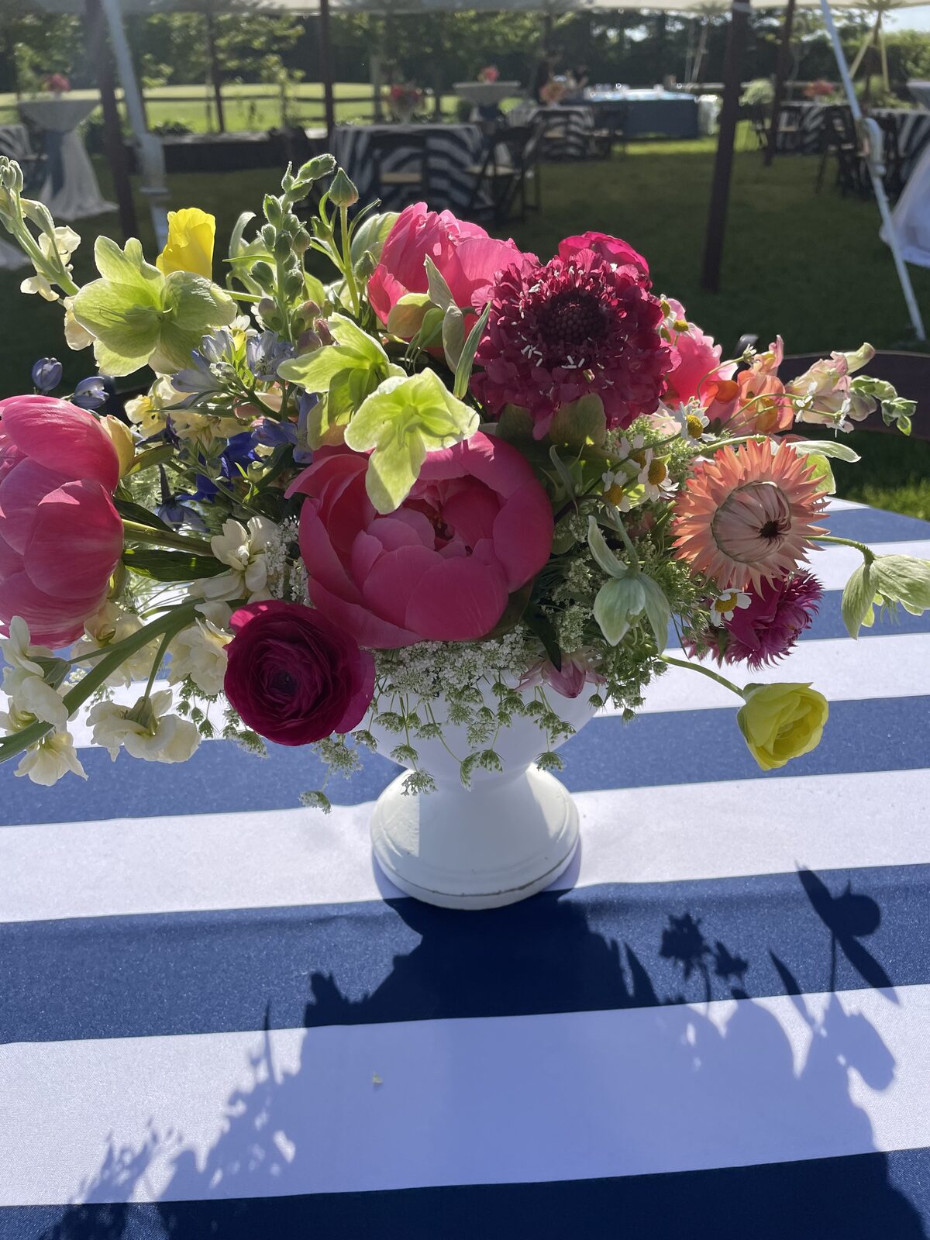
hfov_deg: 53.1
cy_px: 620
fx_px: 931
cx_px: 465
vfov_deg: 67.3
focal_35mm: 26
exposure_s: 1/3610
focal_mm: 4.2
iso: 32
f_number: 1.6
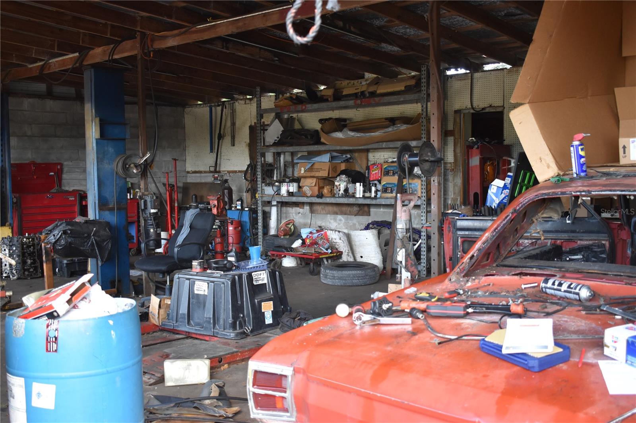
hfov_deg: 49.6
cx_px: 318
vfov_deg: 34.2
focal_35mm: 39
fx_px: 689
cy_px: 212
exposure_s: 1/160
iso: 800
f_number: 4
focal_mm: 26
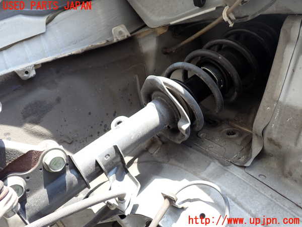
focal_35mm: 32
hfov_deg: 56.8
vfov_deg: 44.2
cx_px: 151
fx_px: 279
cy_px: 114
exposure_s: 1/160
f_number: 2.4
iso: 100
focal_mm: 5.79
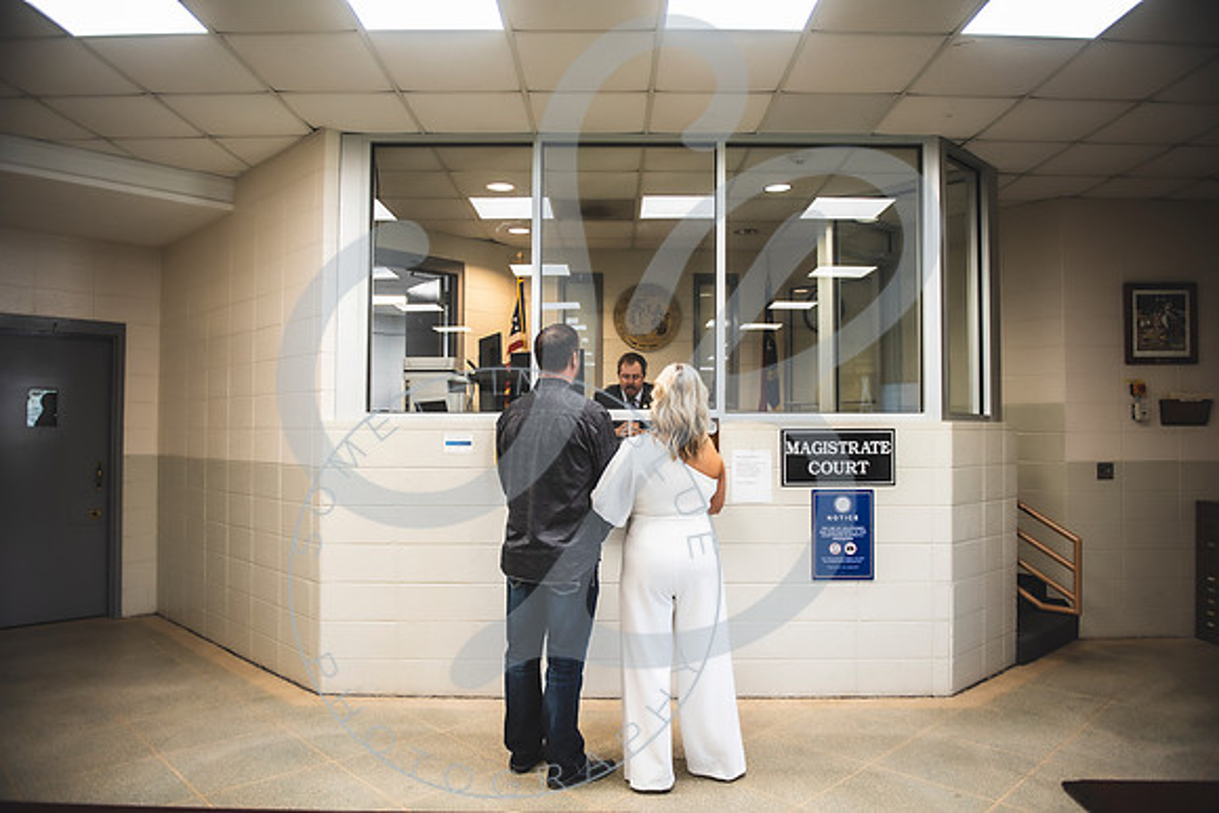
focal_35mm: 24
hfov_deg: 73.5
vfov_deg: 53.0
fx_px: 817
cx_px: 610
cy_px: 406
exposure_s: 1/160
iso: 500
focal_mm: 24
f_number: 2.8
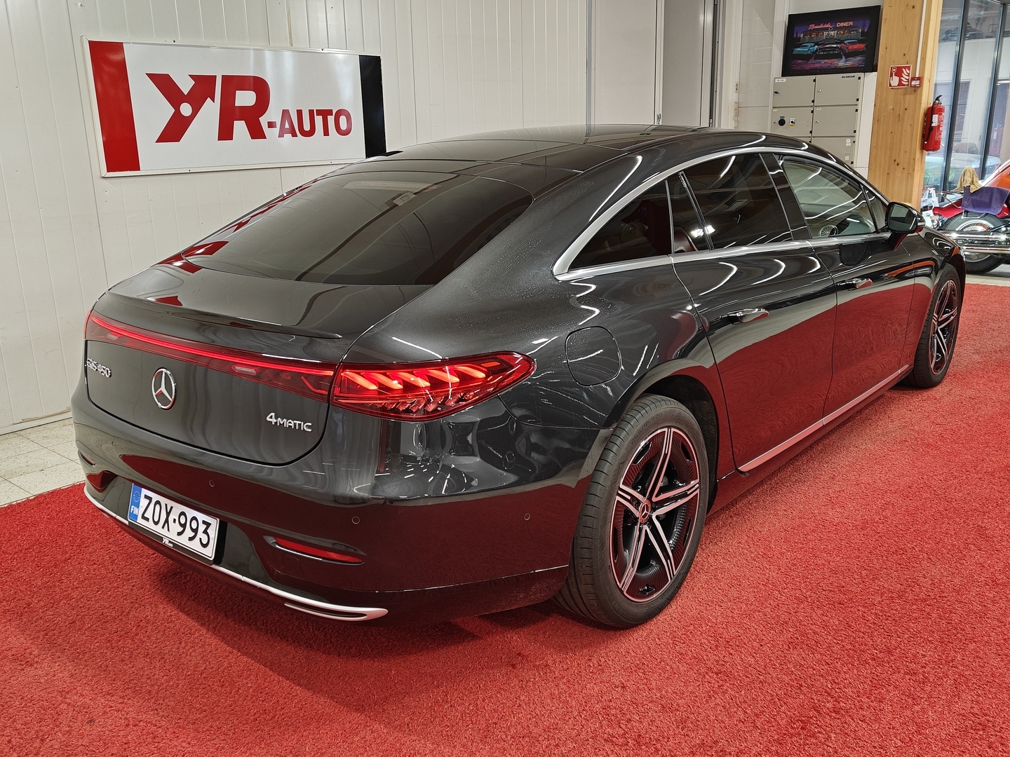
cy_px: 378
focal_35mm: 31
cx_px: 505
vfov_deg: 45.4
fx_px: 904
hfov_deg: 58.4
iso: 100
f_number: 1.8
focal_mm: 5.59
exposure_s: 1/52
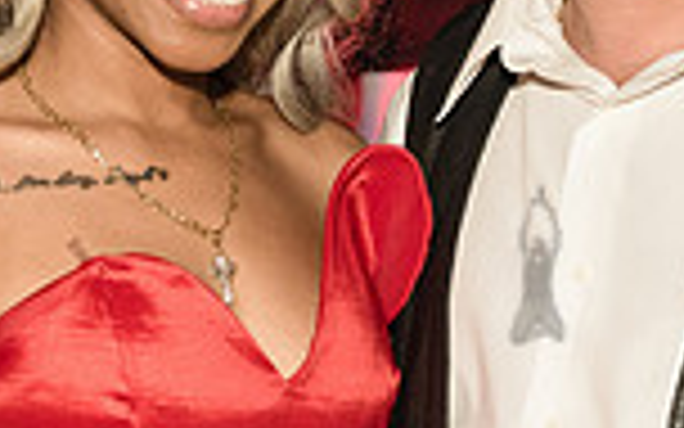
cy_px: 321
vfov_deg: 7.5
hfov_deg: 12.0
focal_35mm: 174
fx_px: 3244
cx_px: 449
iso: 2000
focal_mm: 42
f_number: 3.5
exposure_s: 1/250
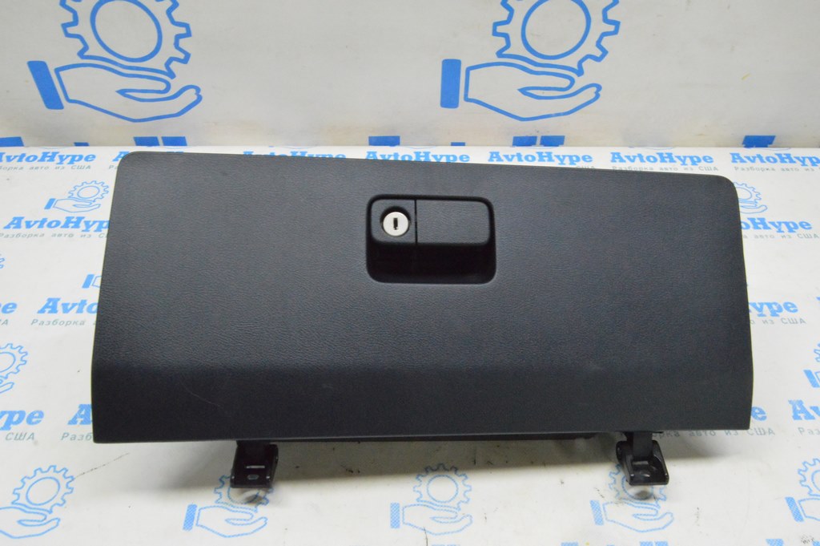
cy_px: 273
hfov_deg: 62.0
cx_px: 410
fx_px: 683
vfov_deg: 43.5
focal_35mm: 30
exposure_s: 1/15
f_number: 20
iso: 6400
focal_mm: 20
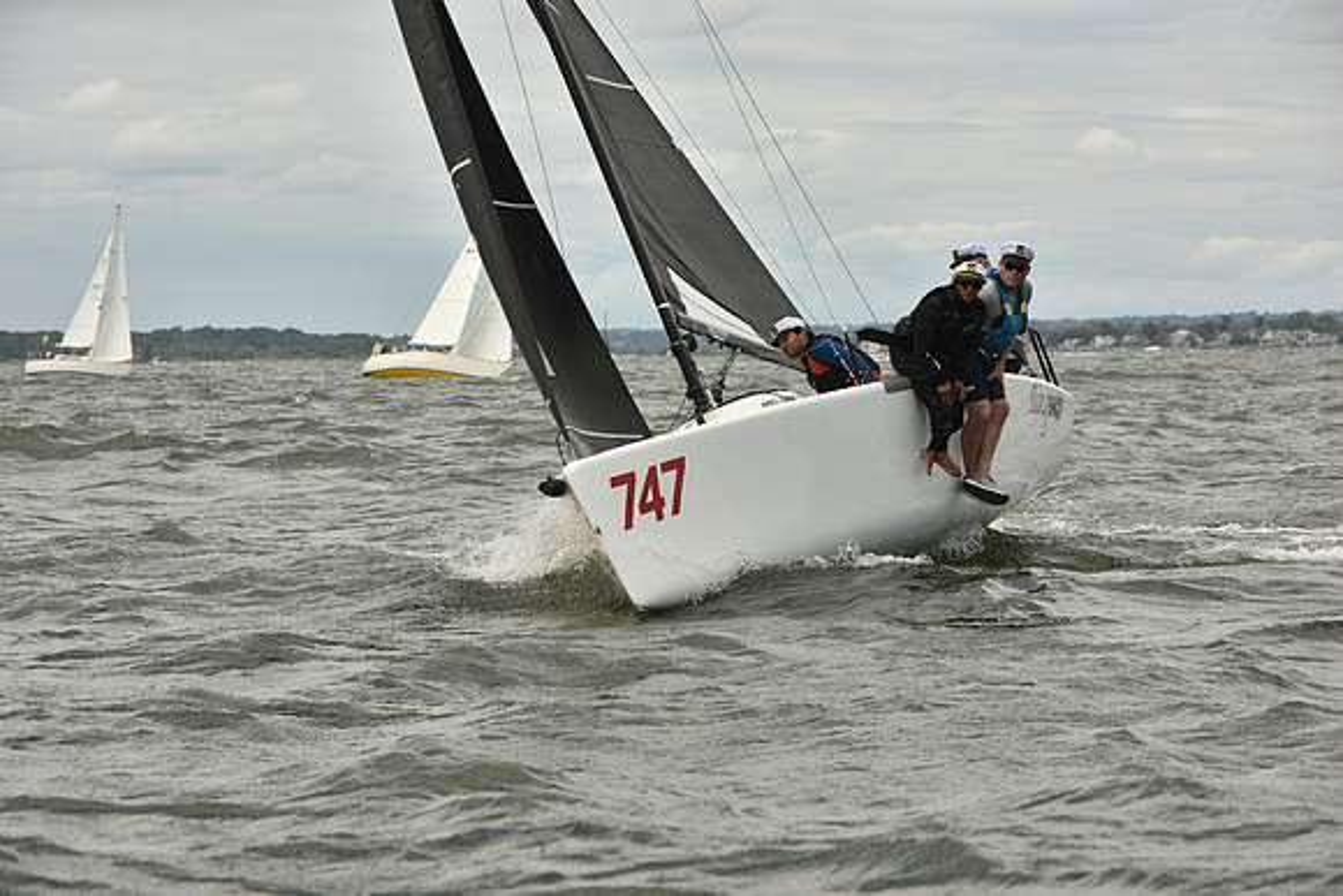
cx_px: 672
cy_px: 448
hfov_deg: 14.7
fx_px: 5224
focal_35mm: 140
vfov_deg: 9.8
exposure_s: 1/800
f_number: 9
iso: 250
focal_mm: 140
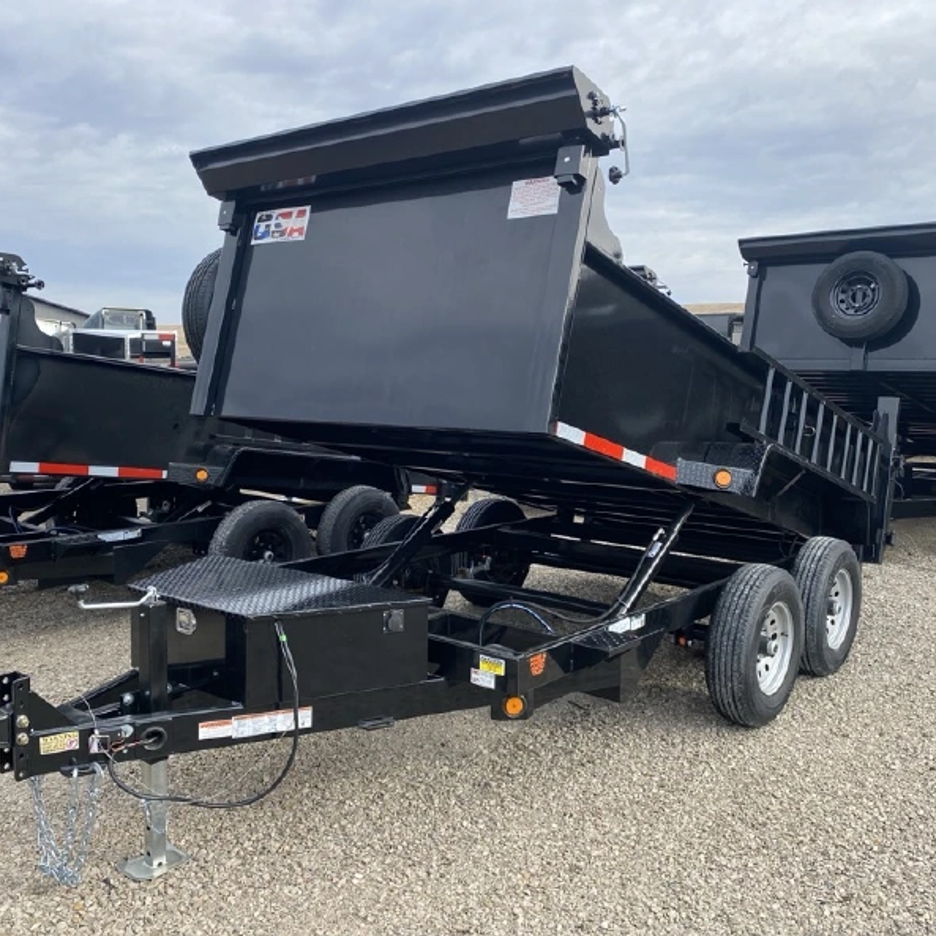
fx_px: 948
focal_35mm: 31
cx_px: 481
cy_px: 464
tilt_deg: -5.5
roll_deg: -0.7
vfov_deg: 52.5
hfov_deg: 52.5
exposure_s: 1/1157
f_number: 1.8
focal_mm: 4.25
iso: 32
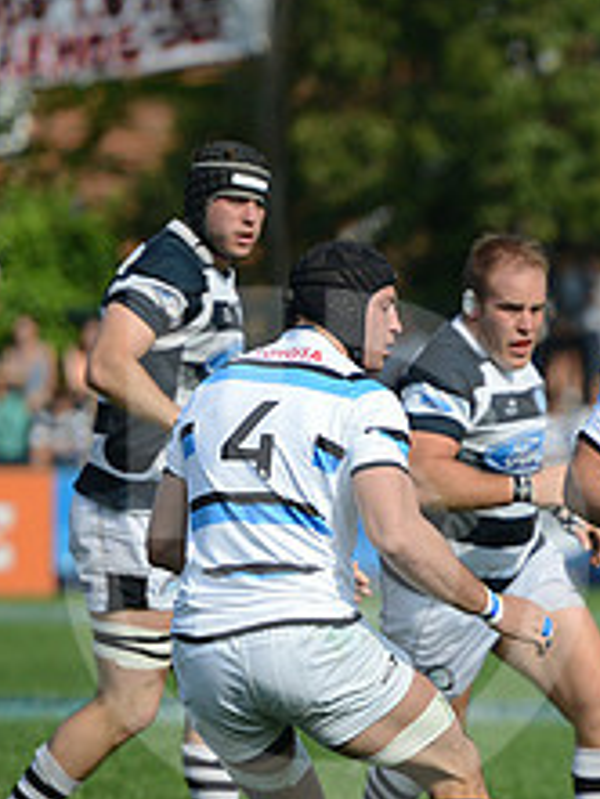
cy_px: 559
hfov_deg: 3.0
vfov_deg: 4.0
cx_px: 943
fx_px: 11360
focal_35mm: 492
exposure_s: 1/2500
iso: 250
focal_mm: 195
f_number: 2.8
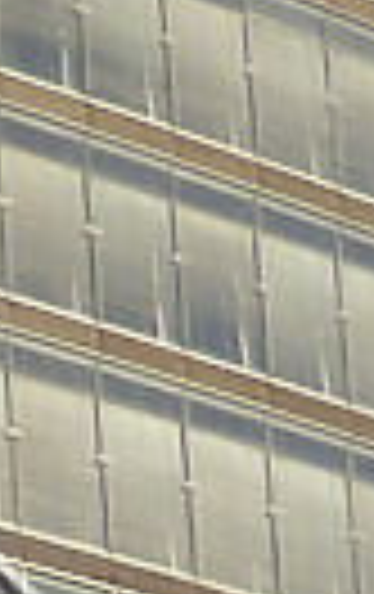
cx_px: 252
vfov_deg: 12.6
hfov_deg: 8.2
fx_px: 2598
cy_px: 824
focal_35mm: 160
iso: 160
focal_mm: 4.3
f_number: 3.3
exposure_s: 1/400
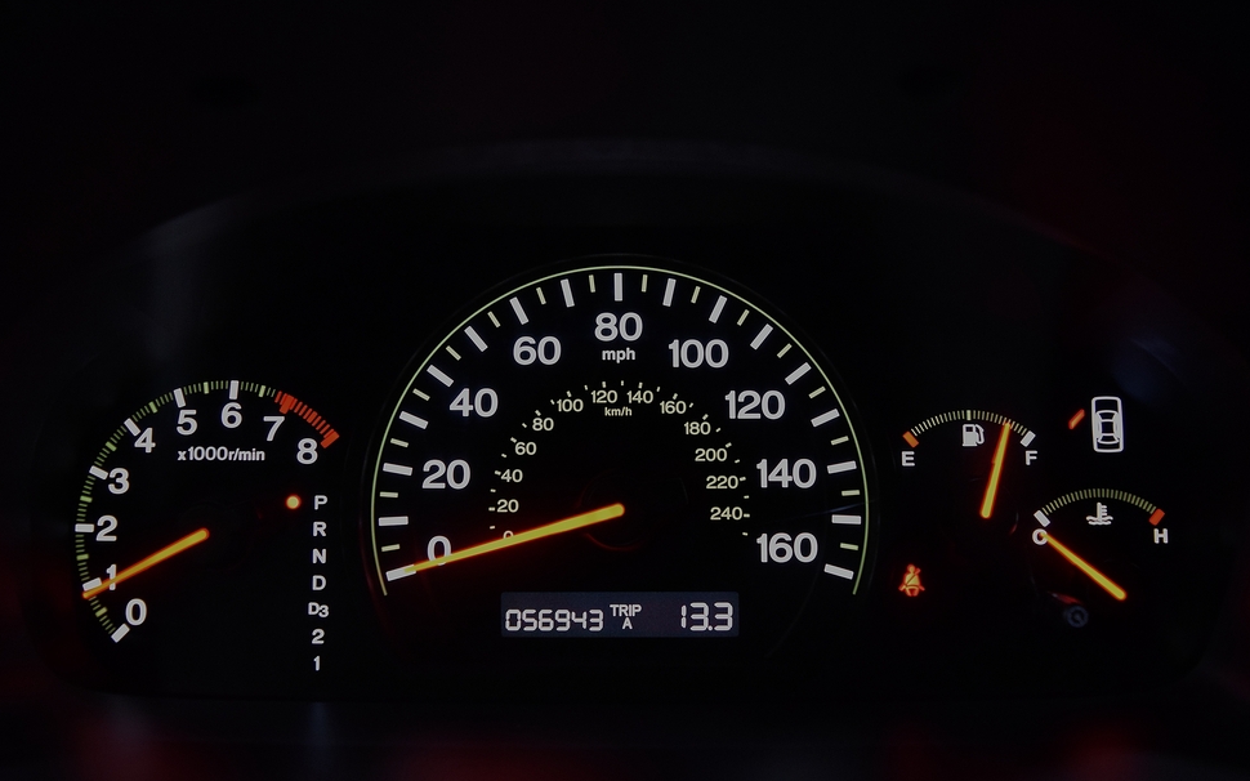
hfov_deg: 64.6
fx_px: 988
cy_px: 376
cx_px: 638
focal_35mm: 29
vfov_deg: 43.1
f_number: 3.5
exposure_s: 1/60
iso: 4000
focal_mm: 18
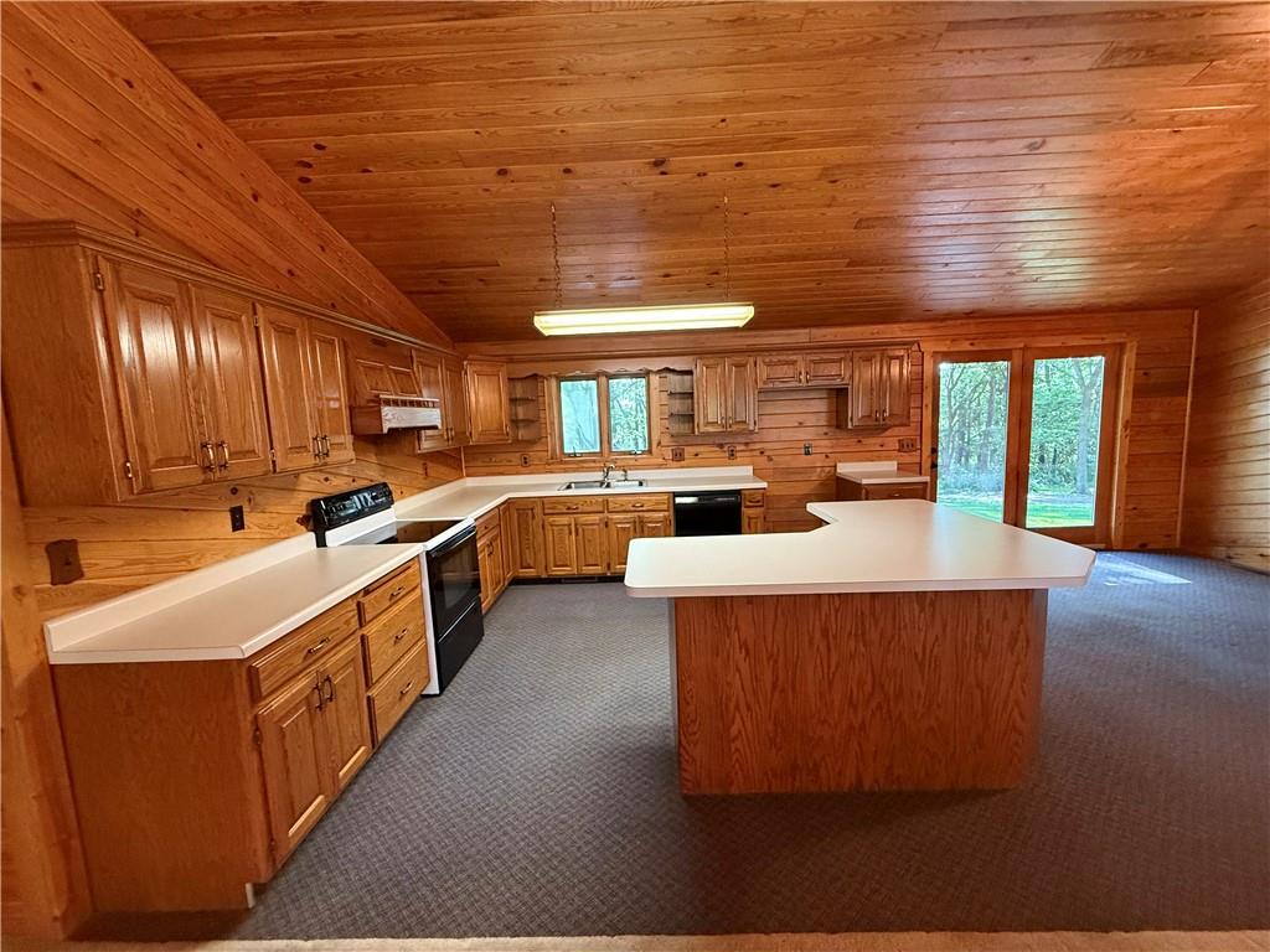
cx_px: 635
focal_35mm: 14
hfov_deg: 102.1
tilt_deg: -6.7
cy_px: 476
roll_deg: +2.4
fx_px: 514
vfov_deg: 85.7
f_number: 2.2
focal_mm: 2.22
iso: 400
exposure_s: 1/60
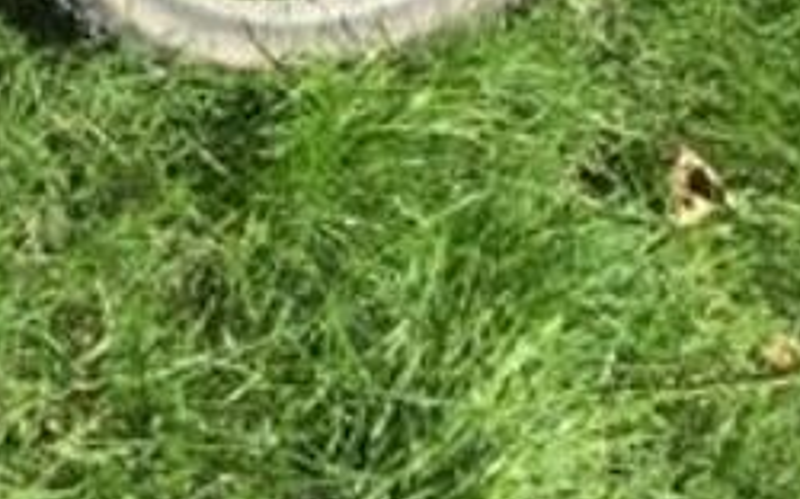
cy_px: -630
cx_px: -685
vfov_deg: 9.6
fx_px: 2681
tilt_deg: -32.2
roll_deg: -8.3
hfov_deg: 14.7
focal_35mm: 123
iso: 32
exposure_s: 1/942
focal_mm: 4.15
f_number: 2.2
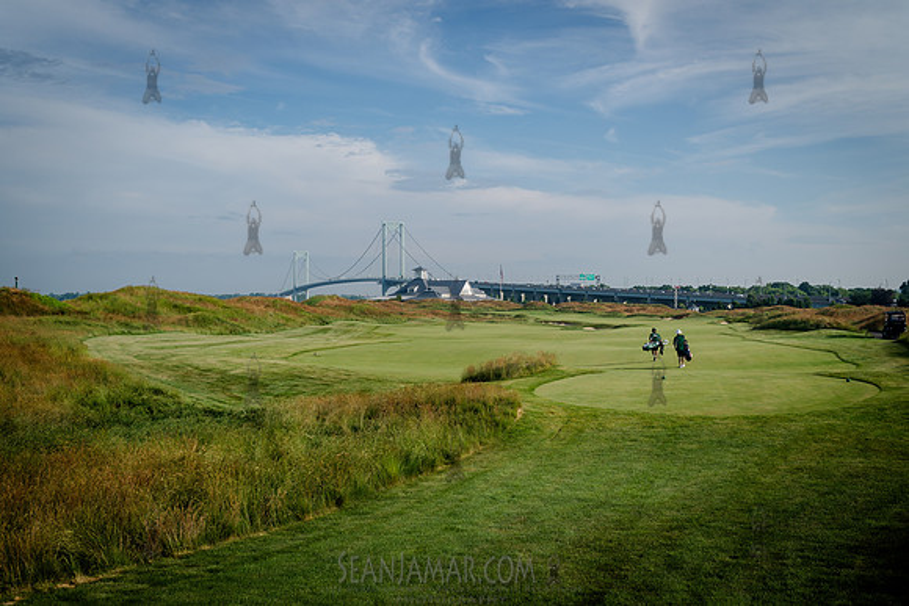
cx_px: 454
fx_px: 884
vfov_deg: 37.9
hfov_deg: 54.4
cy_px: 303
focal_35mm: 35
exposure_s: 1/400
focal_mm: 35
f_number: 7.1
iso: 100
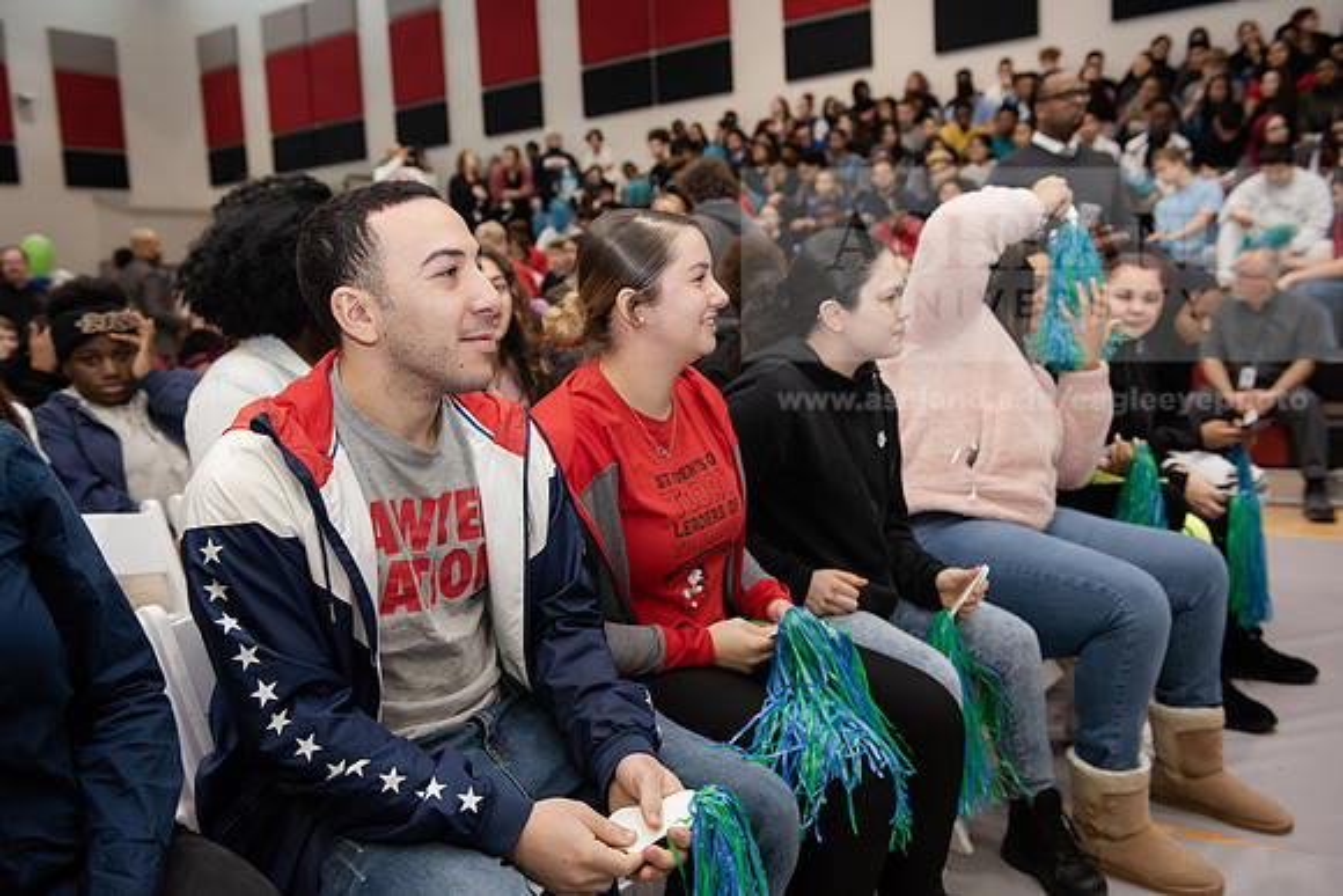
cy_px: 448
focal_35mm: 32
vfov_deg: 41.1
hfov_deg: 58.7
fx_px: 1194
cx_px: 672
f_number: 4
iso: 2000
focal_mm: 32
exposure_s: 1/160
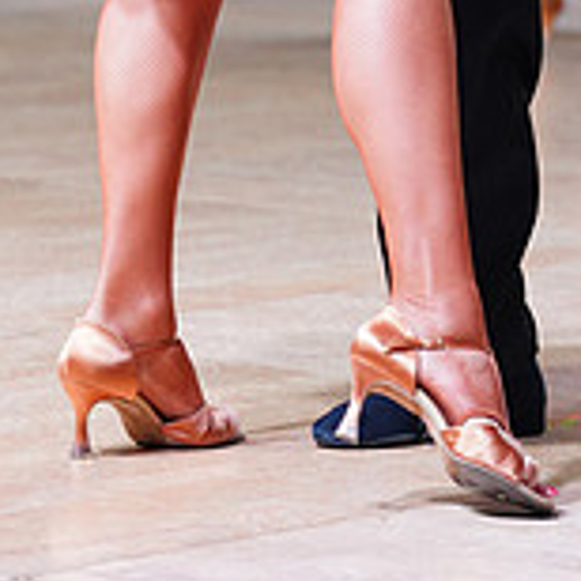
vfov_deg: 5.6
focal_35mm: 311
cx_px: 504
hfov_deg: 5.6
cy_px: -419
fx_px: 5906
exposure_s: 1/400
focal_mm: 97
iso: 1000
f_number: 2.8
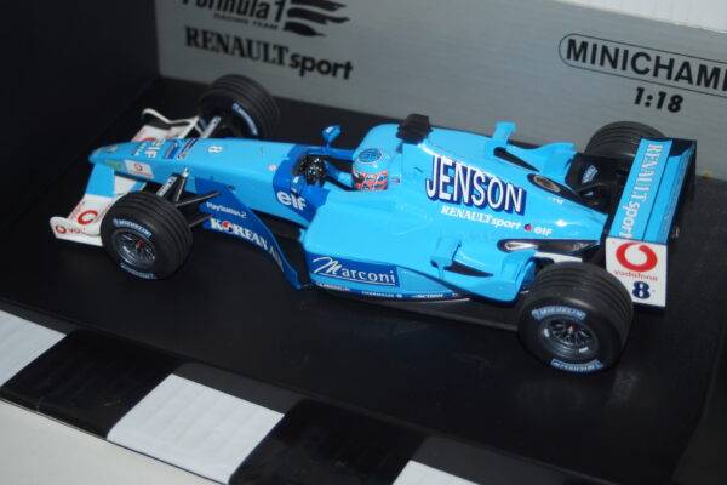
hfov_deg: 37.9
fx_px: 1060
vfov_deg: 25.8
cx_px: 364
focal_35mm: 52
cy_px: 242
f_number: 4
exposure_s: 1/60
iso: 100
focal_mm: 35
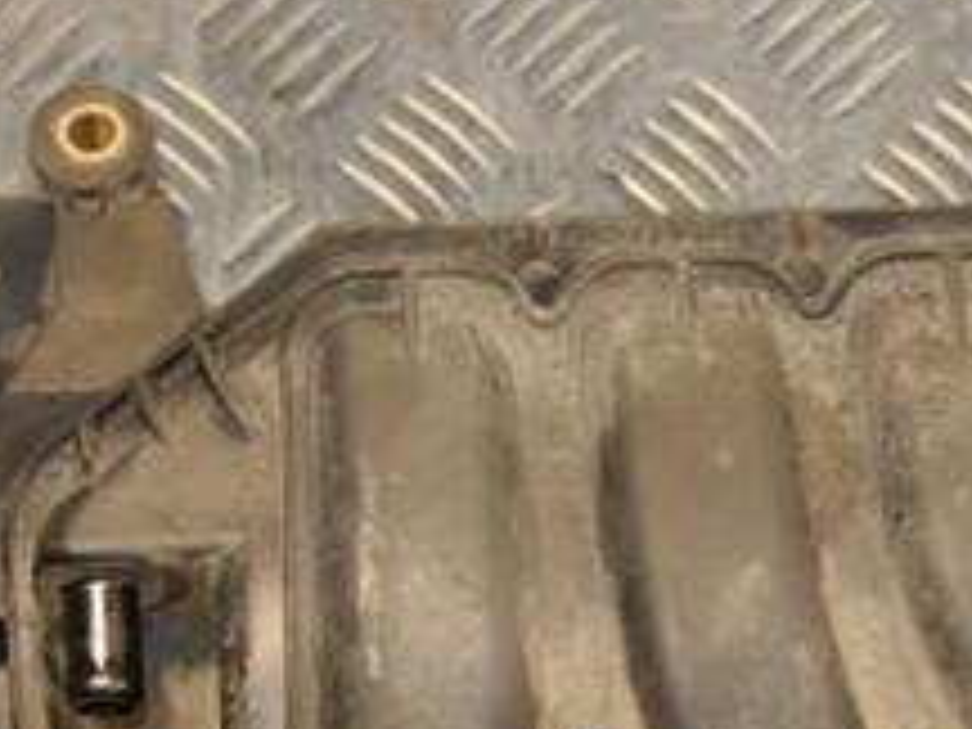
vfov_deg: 10.8
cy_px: 724
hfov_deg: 14.5
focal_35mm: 136
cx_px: 680
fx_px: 3819
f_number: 5
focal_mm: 34
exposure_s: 1/125
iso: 800
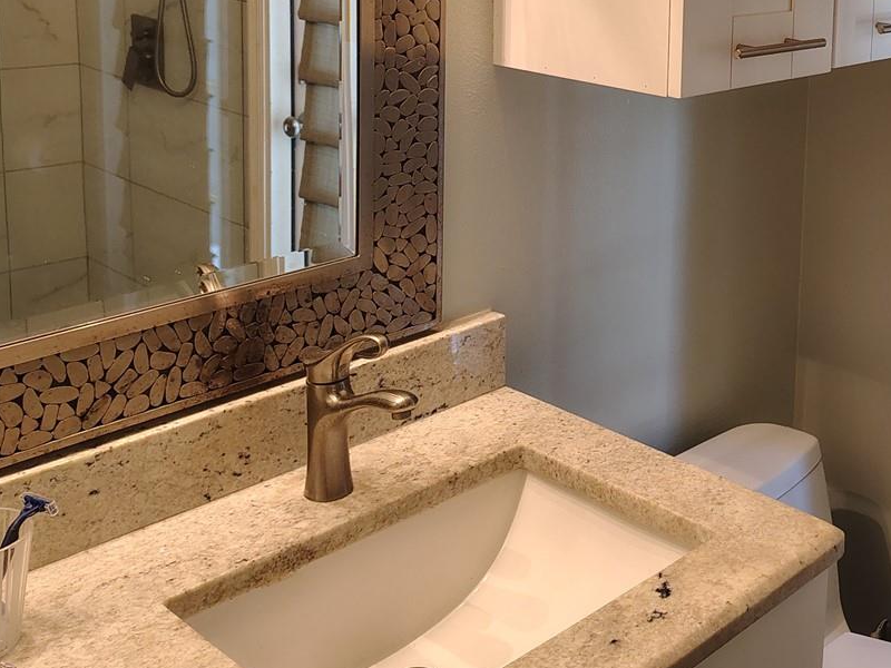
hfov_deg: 38.0
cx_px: 727
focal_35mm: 48
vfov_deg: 28.9
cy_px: 52
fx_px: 1235
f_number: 1.8
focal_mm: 5.56
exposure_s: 1/60
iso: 681
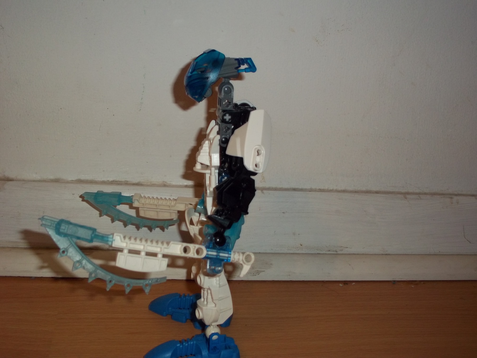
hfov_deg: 41.2
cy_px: 179
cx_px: 238
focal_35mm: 46
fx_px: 634
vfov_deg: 31.5
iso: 160
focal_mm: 8.2
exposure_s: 1/40
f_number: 3.5
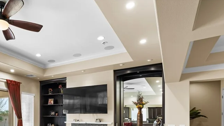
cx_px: 56
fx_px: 166
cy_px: 117
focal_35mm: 28
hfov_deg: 63.9
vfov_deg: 38.3
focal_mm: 17
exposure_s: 1/13
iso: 400
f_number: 8
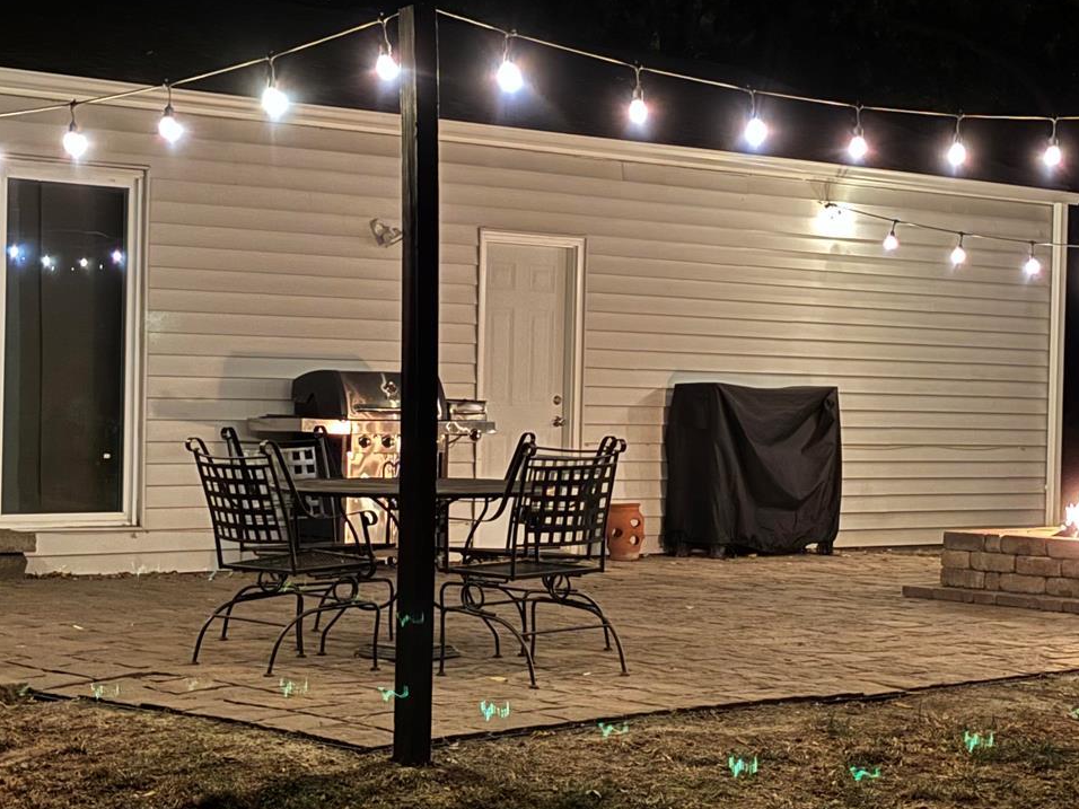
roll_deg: -1.1
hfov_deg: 22.5
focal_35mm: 87
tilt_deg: -2.6
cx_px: 630
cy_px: 411
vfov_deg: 17.0
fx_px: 2712
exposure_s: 1/5
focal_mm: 5.96
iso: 250
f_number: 1.6
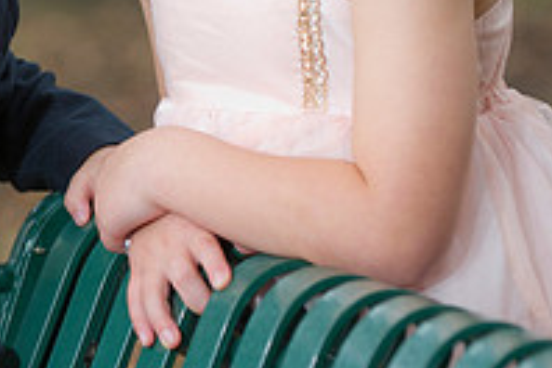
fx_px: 5382
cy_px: -98
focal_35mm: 351
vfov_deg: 3.9
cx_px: -17
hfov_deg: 5.9
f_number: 3.2
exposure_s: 1/200
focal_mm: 120
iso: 400
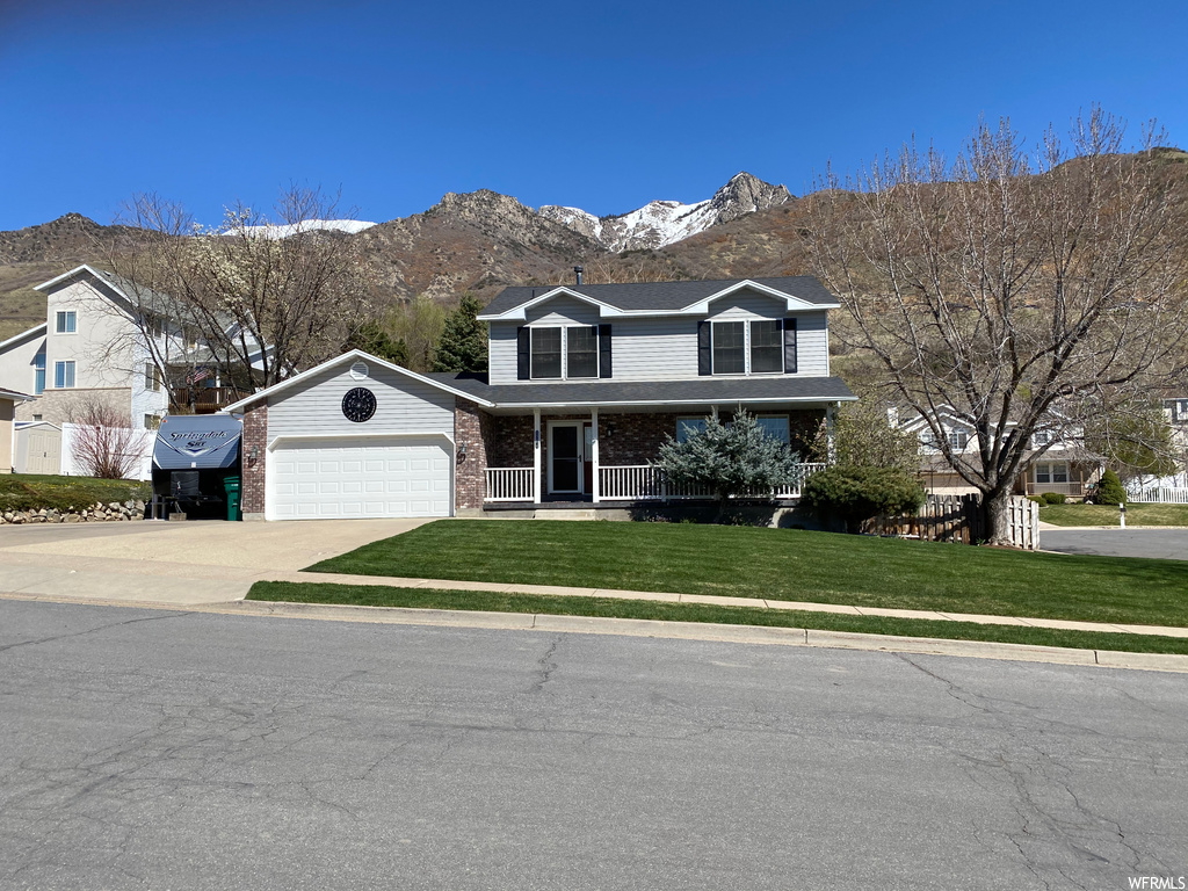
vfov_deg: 53.1
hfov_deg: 67.3
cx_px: 594
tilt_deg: +4.0
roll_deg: +0.0
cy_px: 446
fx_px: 892
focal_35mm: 26
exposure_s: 1/3497
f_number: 1.8
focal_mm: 4.25
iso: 32
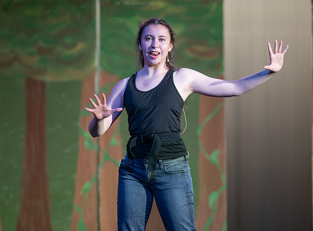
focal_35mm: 242
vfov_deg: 6.1
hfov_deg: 8.2
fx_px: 2177
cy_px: 105
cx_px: 151
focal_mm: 200
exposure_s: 1/320
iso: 400
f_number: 2.8
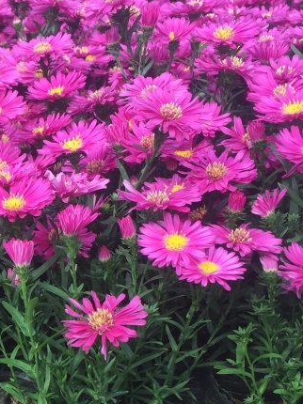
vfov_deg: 26.4
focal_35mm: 72
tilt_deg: -30.9
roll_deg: +1.6
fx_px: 841
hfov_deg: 19.4
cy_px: 342
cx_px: -42
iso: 32
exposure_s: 1/444
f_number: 2.2
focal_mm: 4.15
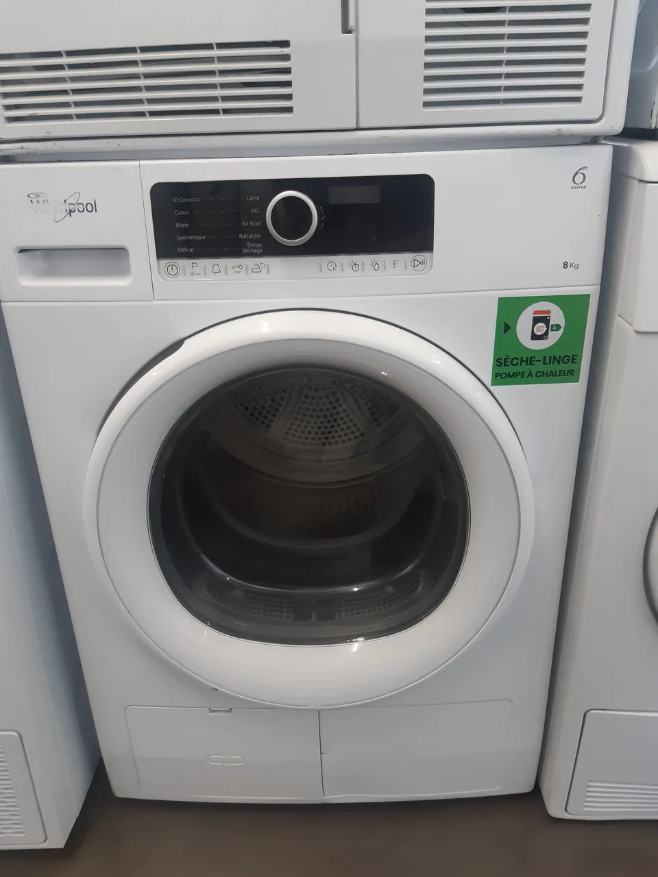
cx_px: 329
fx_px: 659
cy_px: 438
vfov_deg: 67.3
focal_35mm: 26
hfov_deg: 53.1
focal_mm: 3.92
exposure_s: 1/50
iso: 160
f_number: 1.7
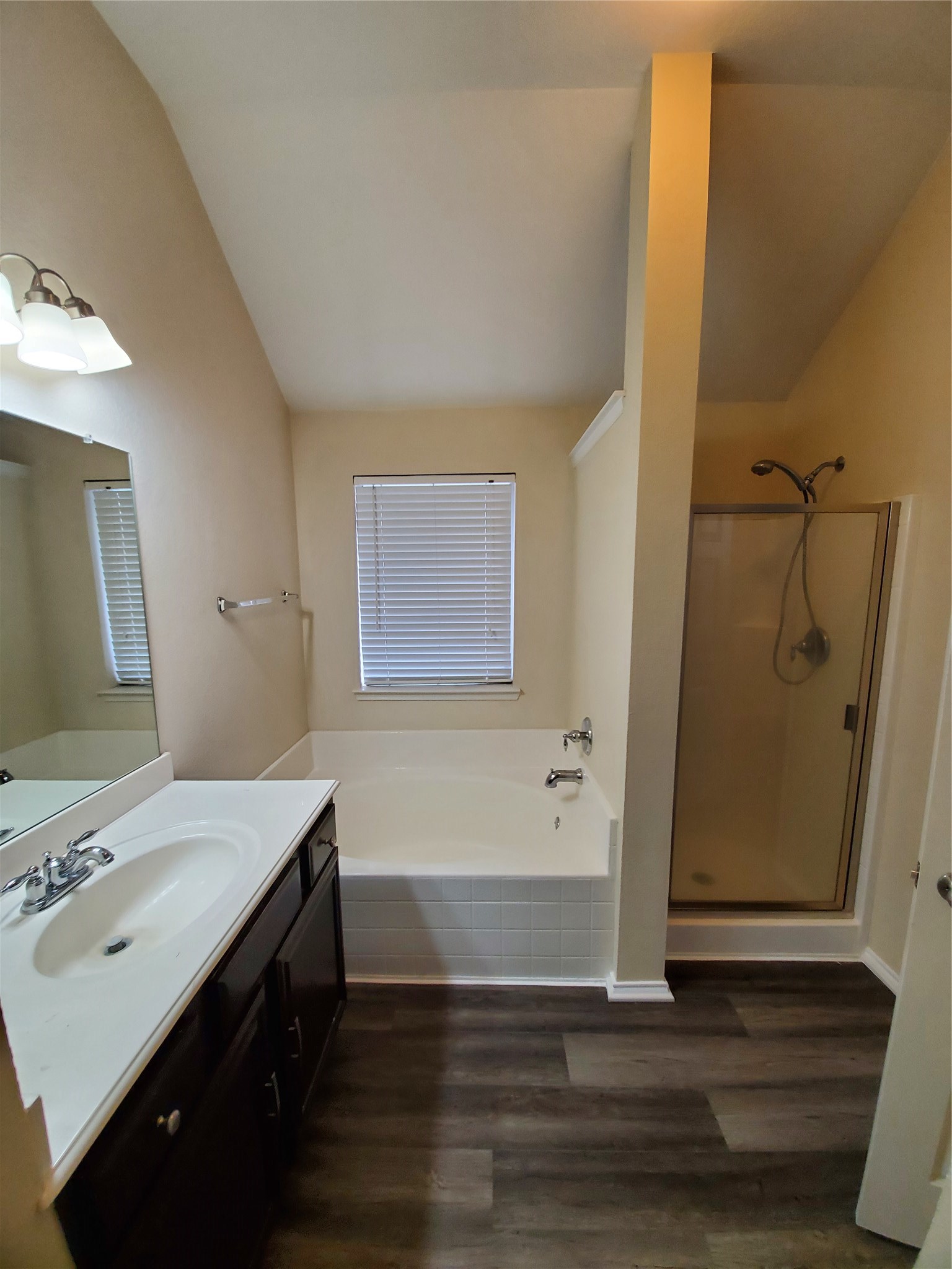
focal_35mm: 13
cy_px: 634
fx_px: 477
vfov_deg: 106.2
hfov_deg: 89.9
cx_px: 476
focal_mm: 1.8
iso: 125
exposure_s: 1/59
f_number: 2.2
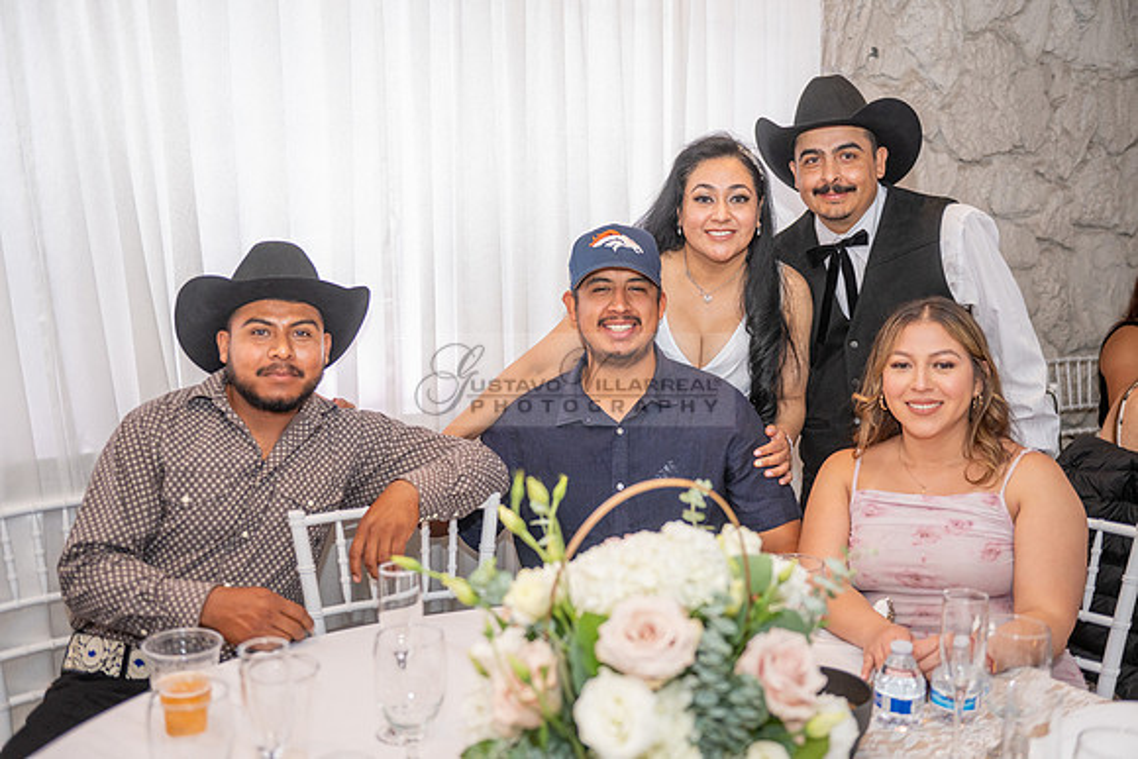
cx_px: 569
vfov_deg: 35.1
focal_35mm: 38
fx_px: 1201
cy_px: 380
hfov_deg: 50.7
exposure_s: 1/160
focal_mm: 38
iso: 800
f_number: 3.2
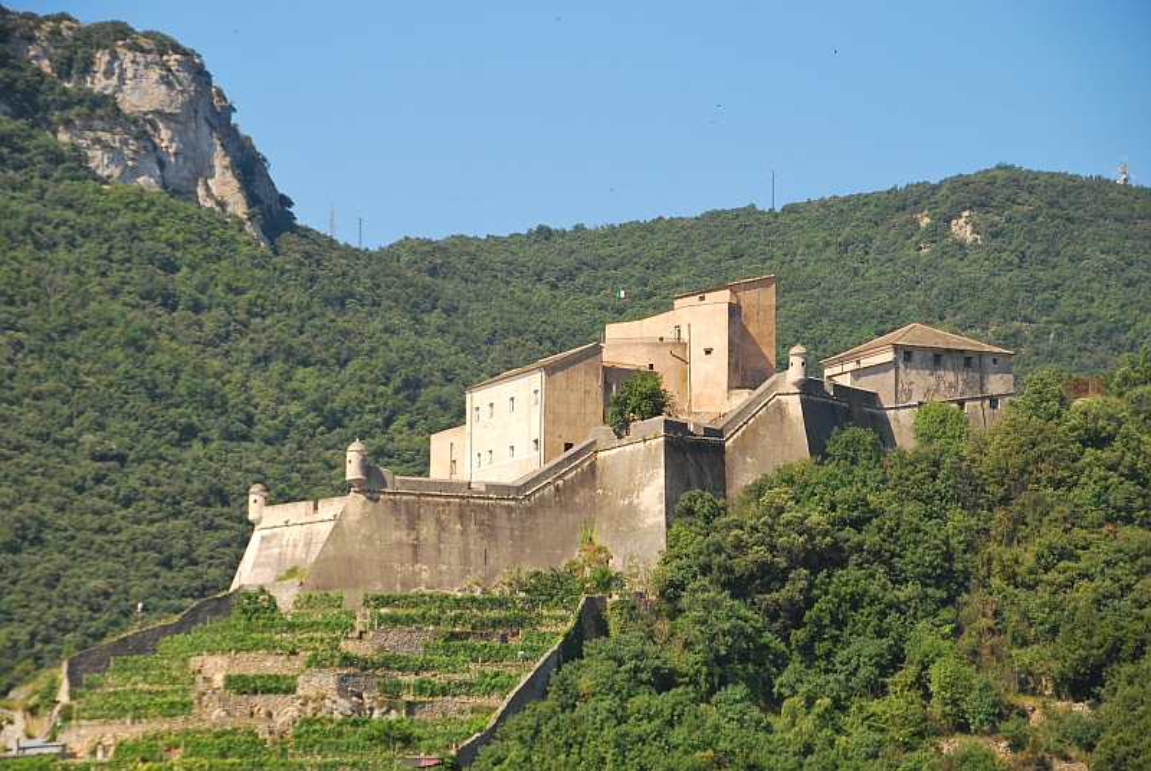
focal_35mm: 128
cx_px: 576
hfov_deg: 16.0
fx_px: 4082
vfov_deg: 10.8
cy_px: 386
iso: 200
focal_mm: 85
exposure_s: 1/800
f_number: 5.3
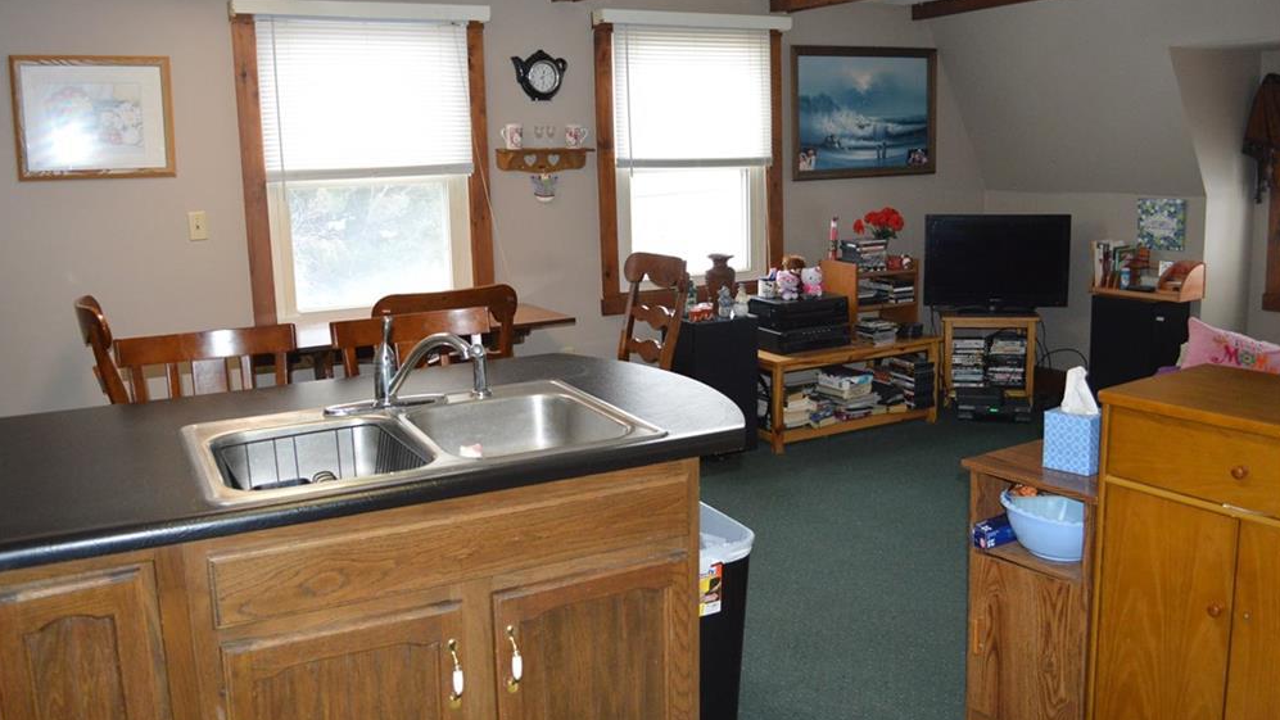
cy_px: 327
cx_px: 627
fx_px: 984
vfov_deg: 40.2
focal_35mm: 29
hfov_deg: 66.1
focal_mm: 18
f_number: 4
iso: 1600
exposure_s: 1/160
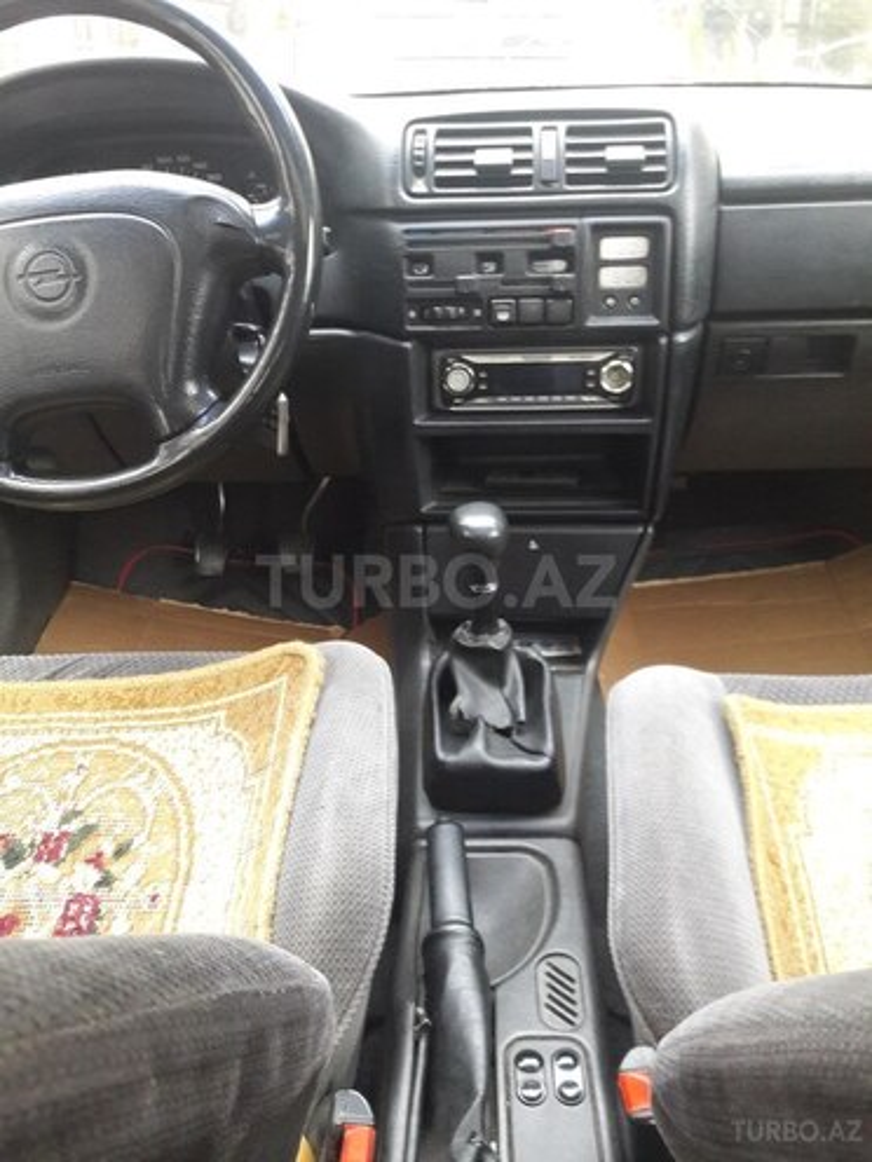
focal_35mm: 28
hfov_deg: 49.7
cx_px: 436
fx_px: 940
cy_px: 581
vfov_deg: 63.4
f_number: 1.9
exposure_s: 1/17
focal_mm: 3.7
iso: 320
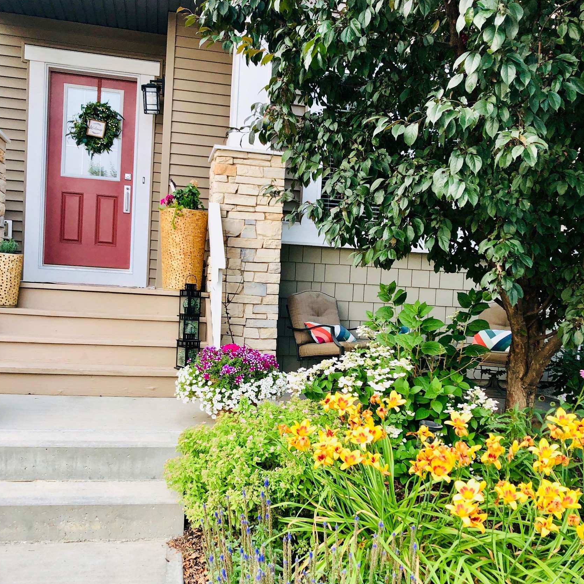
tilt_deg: -1.4
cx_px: 285
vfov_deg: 48.3
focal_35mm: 34
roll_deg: -2.5
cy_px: 337
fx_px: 649
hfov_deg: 48.4
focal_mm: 3.99
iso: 64
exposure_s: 1/120
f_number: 1.8
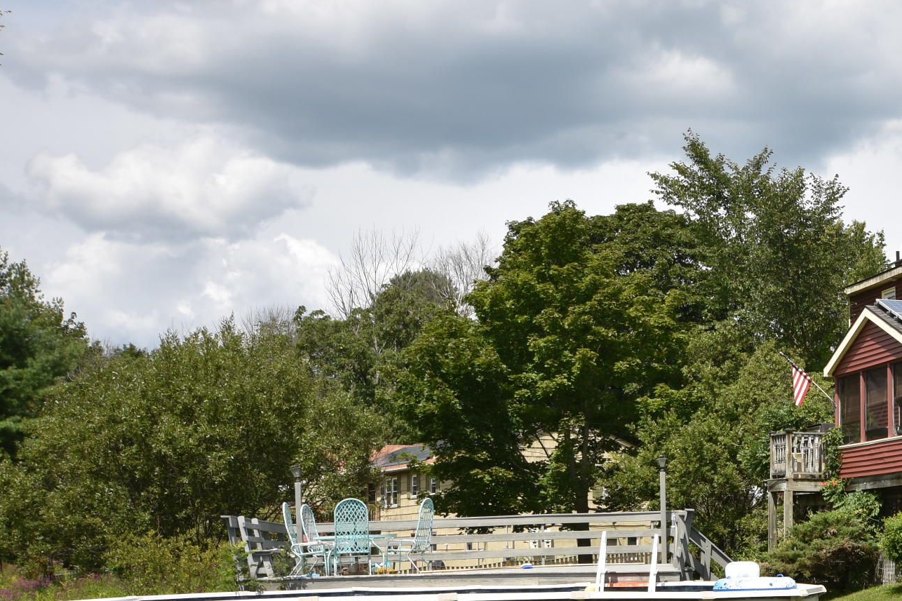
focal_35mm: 70
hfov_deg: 26.4
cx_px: 1017
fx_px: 1754
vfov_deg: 19.3
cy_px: 470
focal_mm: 20
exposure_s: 1/250
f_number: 9
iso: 100
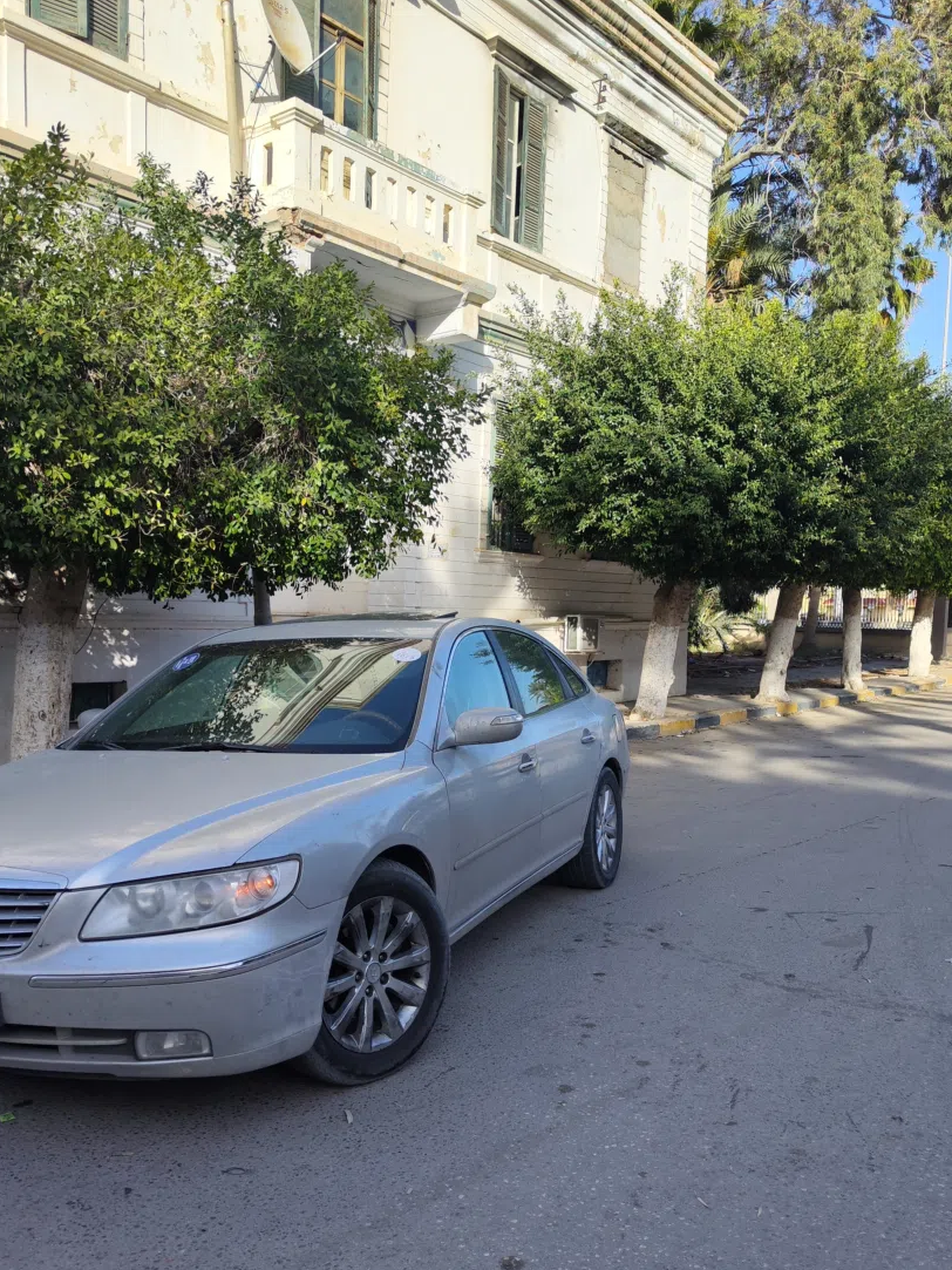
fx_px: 1064
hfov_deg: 48.1
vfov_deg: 61.5
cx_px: 408
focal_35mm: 29
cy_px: 705
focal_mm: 7.01
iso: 50
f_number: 1.69
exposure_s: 1/847
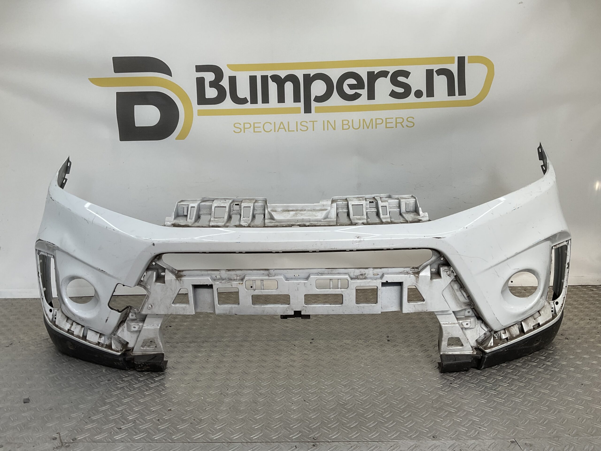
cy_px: 226
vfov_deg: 48.2
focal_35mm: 29
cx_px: 300
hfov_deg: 61.7
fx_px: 503
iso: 16
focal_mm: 3
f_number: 1.8
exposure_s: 1/237
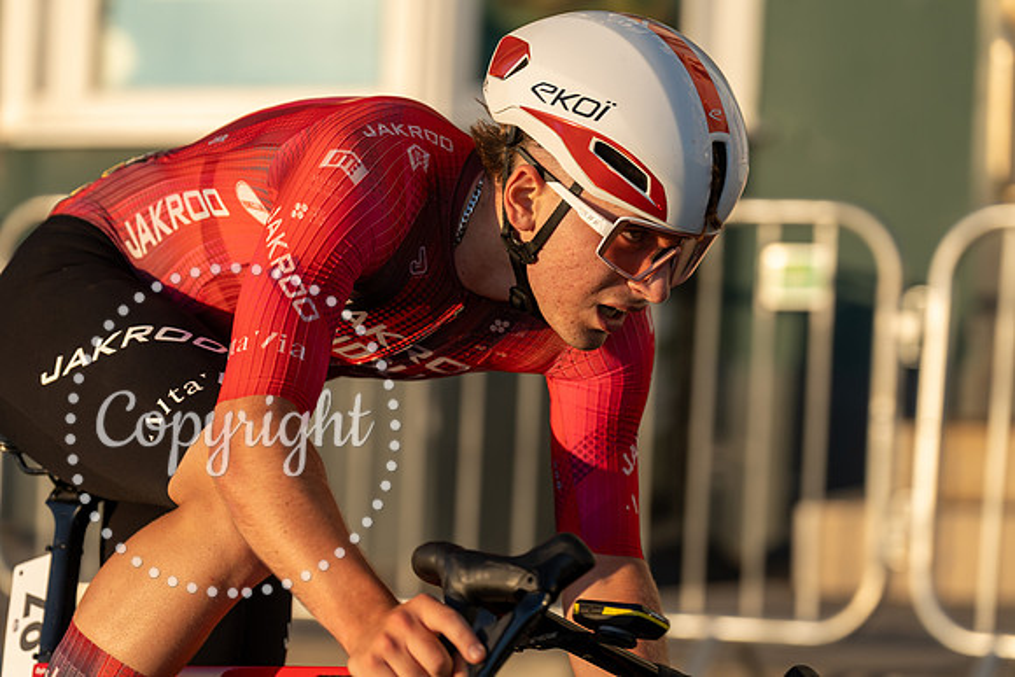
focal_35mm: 153
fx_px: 4315
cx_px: 508
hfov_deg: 13.4
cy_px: 338
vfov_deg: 9.0
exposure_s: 1/1000
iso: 200
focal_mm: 153
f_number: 4
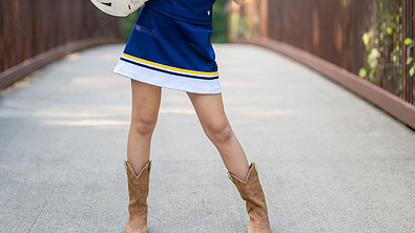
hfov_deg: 21.2
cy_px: 27
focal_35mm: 101
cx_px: 193
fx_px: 1111
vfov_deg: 11.9
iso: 100
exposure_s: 1/640
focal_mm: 50
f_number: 1.2
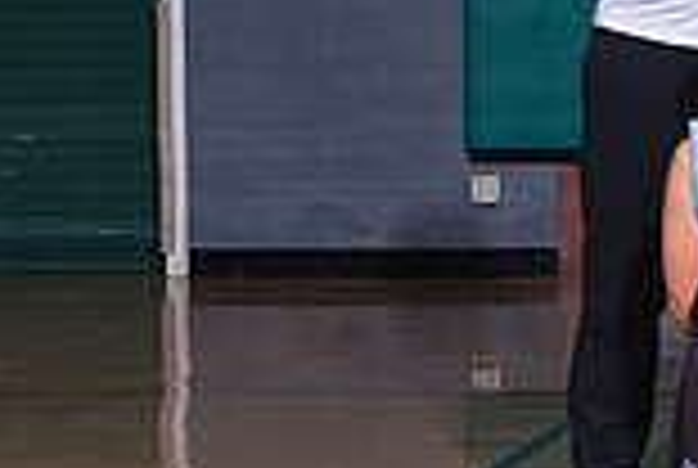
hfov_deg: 7.9
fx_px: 4895
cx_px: 1304
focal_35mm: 252
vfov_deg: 5.5
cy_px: 70
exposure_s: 1/250
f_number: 7.1
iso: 320
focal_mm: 50
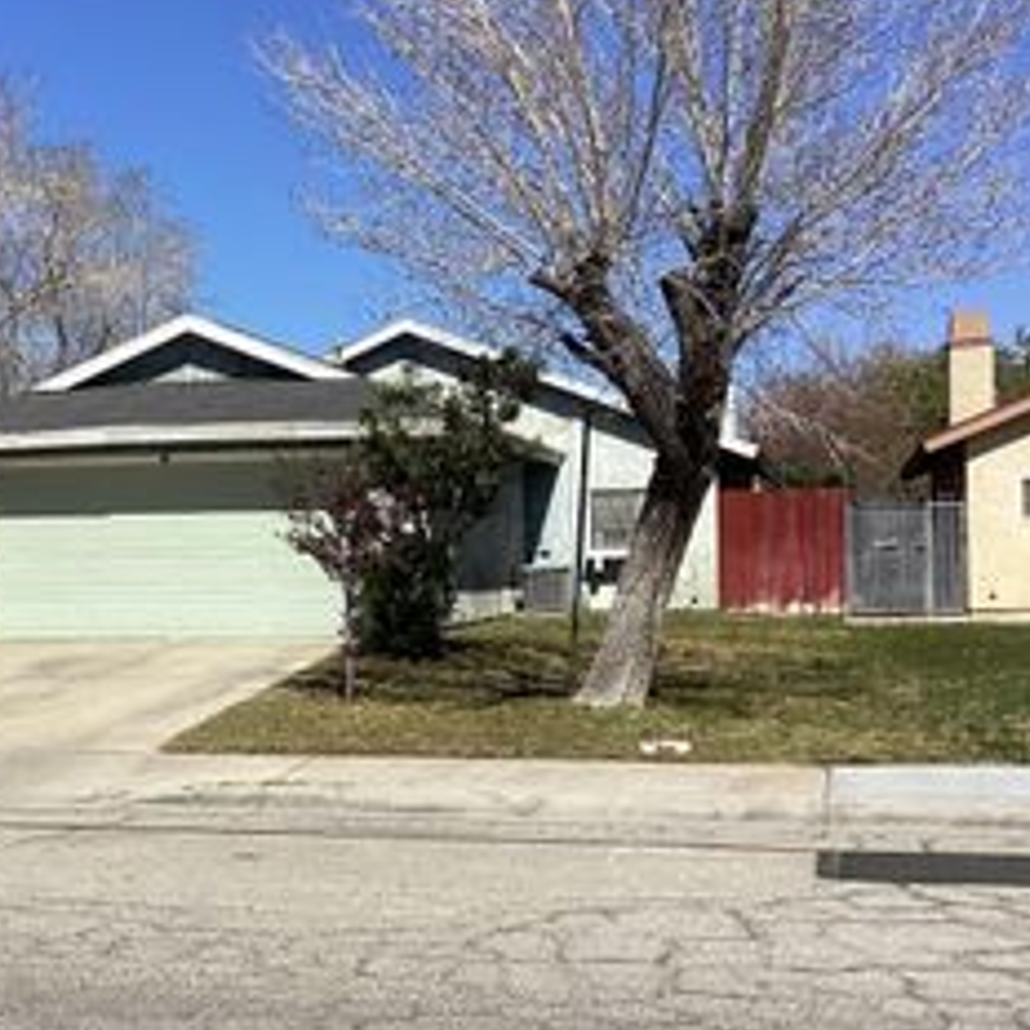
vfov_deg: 29.1
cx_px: 191
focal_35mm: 59
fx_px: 1986
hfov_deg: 28.4
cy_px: 553
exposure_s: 1/2092
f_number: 2.4
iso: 25
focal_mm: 3.3
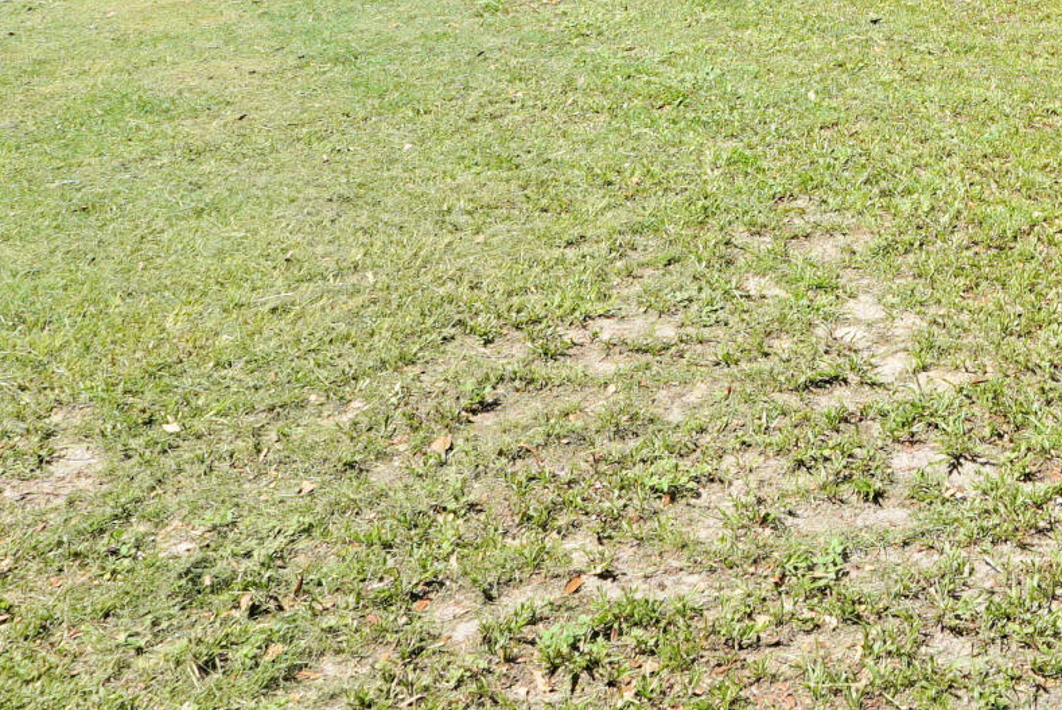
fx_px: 1682
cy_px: -397
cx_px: 1191
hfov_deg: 30.9
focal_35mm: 57
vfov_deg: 20.1
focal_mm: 10
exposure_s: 1/200
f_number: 7.1
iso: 100
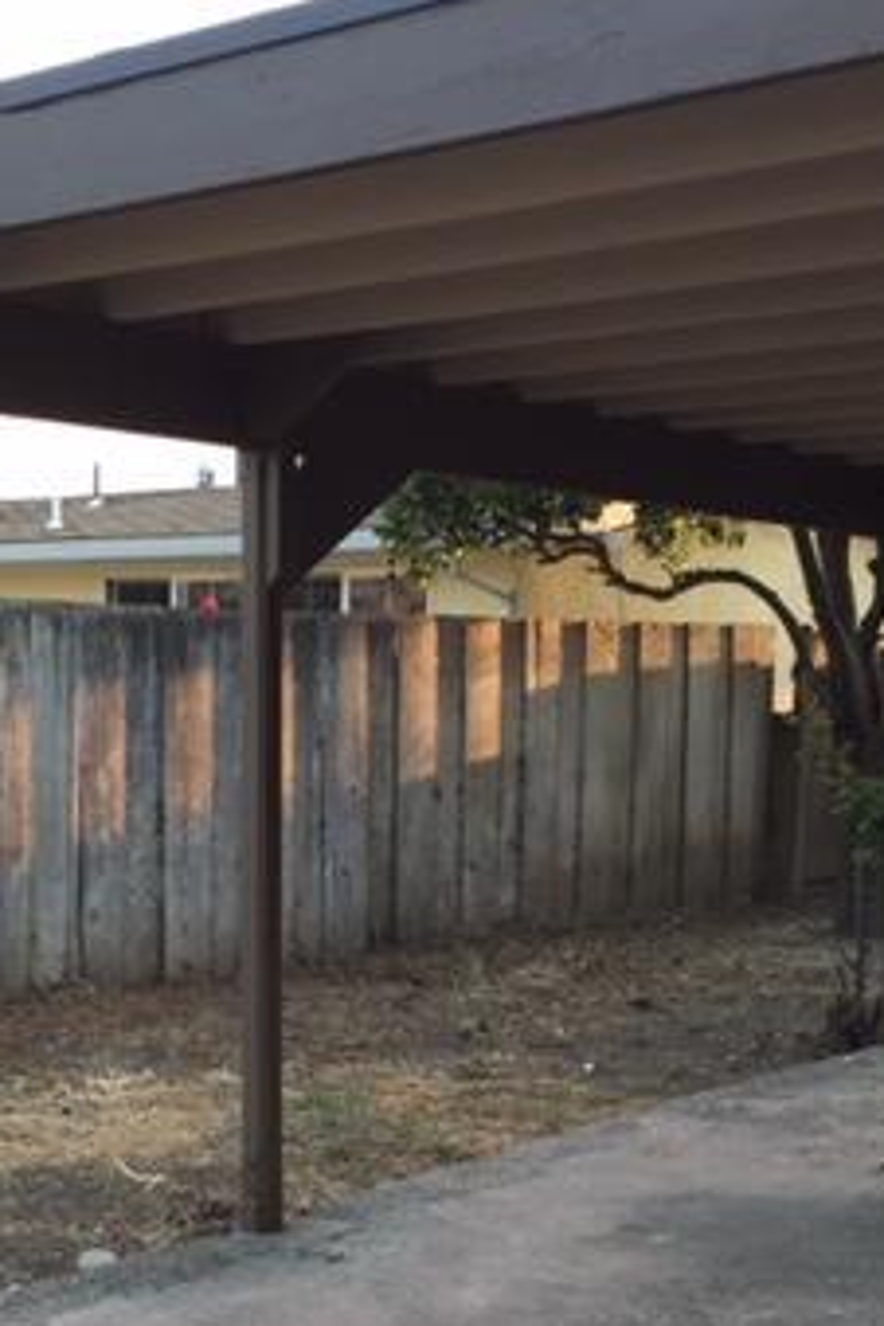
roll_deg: -2.1
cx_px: 376
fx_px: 2099
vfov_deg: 34.7
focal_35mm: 57
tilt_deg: -7.0
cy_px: 907
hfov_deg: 23.8
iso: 32
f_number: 2.2
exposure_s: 1/120
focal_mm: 4.15
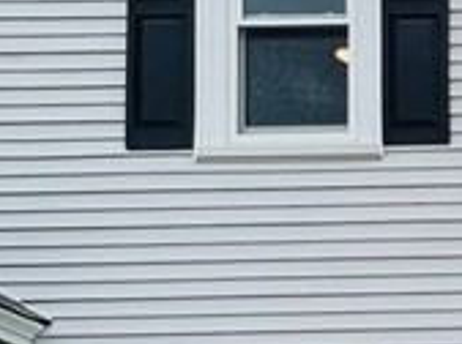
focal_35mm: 79
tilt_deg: +2.7
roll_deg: +1.3
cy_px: 601
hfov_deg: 19.1
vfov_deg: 16.0
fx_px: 1052
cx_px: 826
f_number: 1.8
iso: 32
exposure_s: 1/1575
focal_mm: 1.57
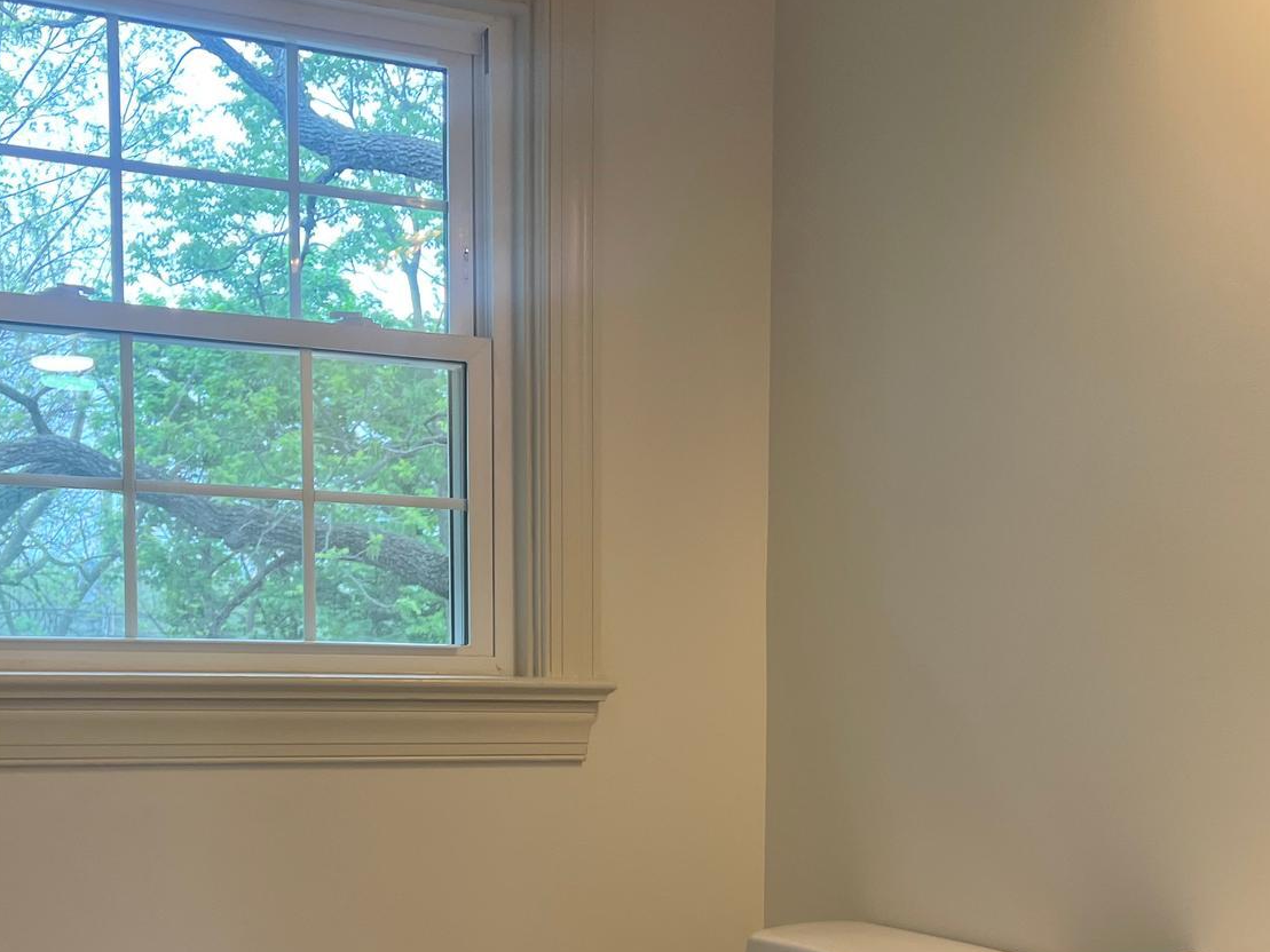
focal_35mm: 48
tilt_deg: -4.4
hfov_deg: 39.6
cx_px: 670
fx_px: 1761
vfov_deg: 29.4
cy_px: 800
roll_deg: -0.5
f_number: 1.5
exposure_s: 1/120
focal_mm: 5.7
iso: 125
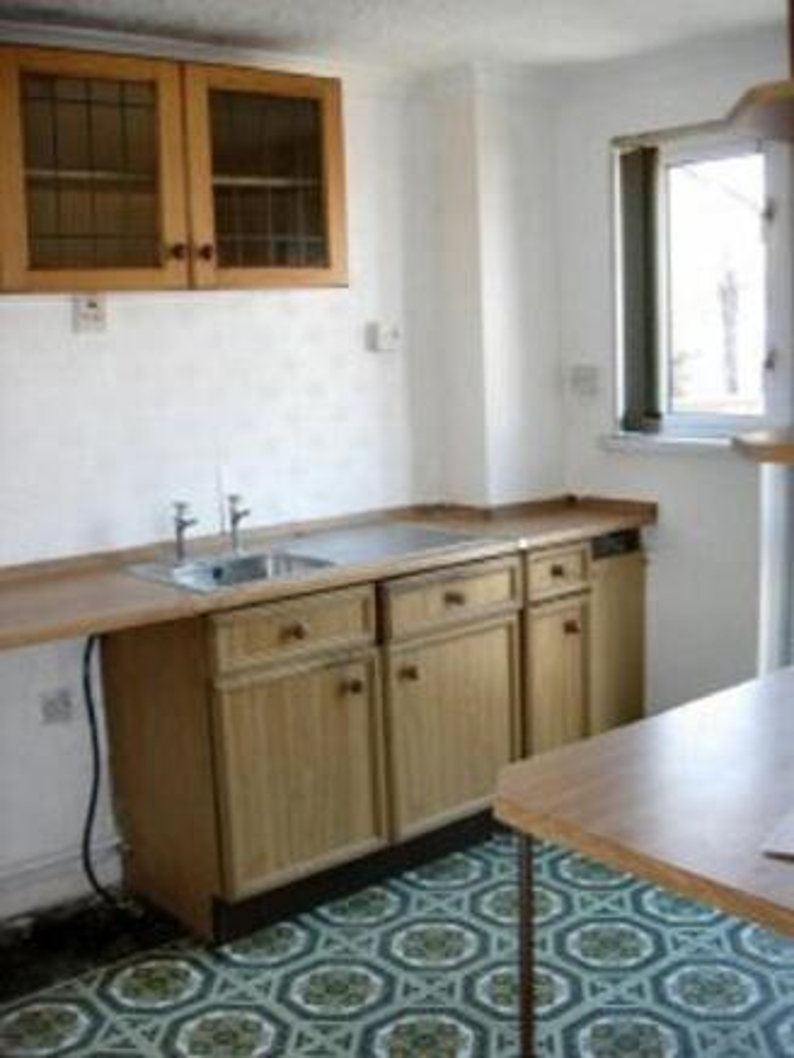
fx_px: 1162
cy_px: 529
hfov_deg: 37.7
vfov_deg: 49.0
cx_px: 397
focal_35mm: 38
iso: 79
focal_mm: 7.8
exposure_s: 1/36.9
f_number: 2.8
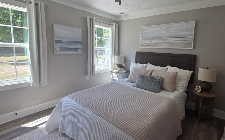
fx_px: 104
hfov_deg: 93.0
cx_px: 136
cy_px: 63
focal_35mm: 17
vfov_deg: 67.9
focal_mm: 2.2
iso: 64
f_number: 2.2
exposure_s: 1/120
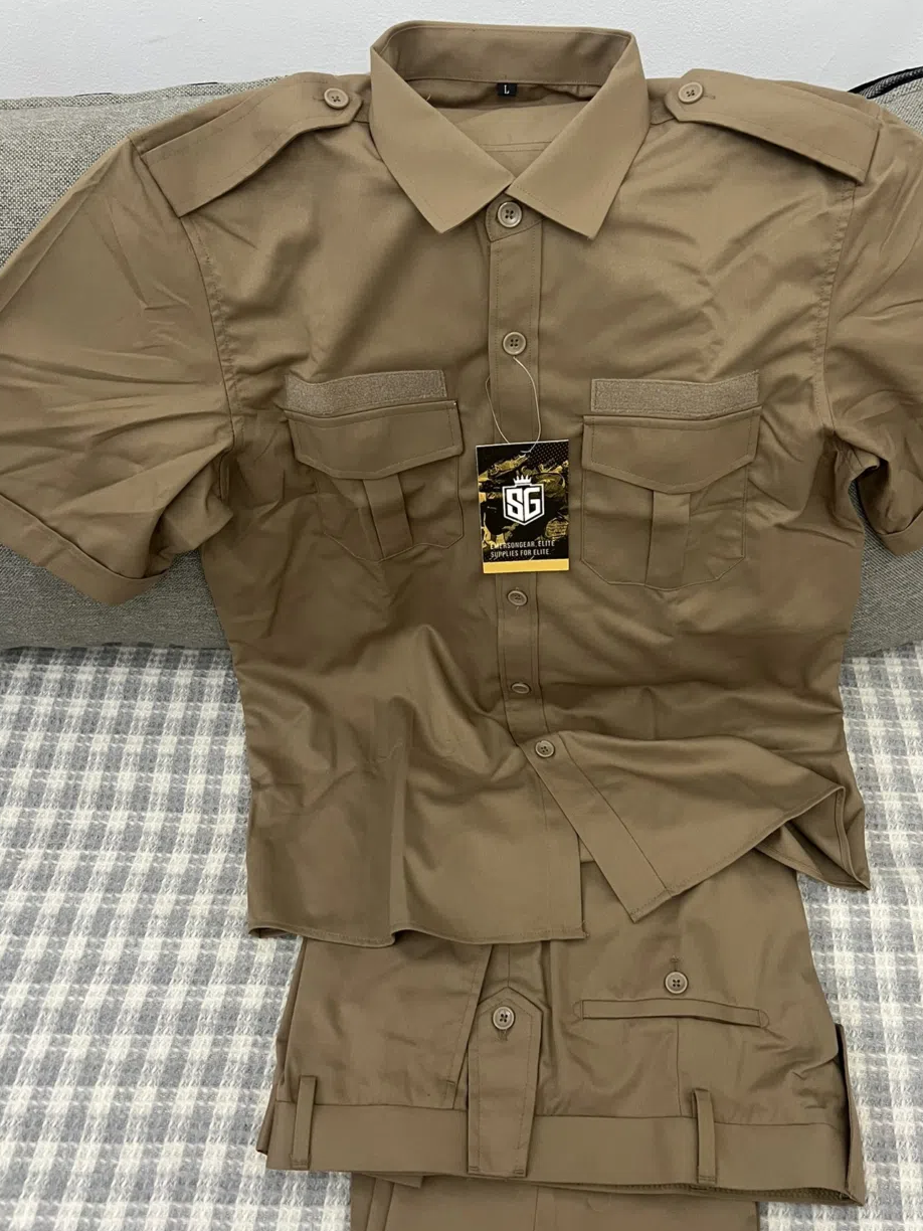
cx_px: 503
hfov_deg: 48.2
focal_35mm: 29
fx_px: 1031
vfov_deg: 61.5
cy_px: 553
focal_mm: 5.7
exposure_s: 1/50
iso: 400
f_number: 1.5
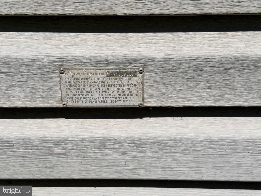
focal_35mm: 48
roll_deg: +1.8
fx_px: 362
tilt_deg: -26.4
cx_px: 130
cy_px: 98
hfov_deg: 39.7
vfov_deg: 30.3
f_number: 1.78
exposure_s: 1/8772
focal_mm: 6.76
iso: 80
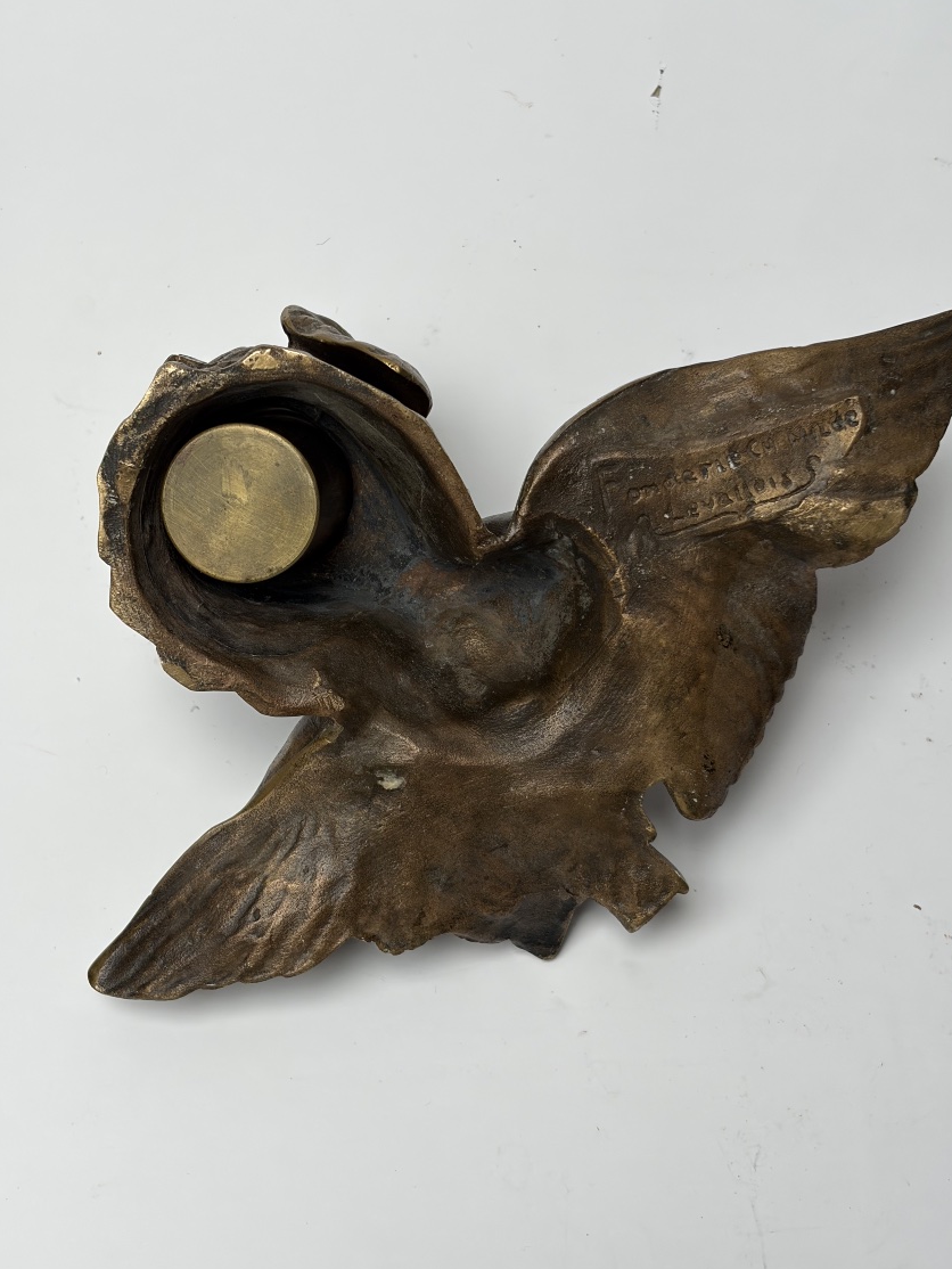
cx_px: 498
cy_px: 600
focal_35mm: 56
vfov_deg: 34.3
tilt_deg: -65.2
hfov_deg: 26.1
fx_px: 2053
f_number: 1.6
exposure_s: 1/435
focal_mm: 5.96
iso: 32
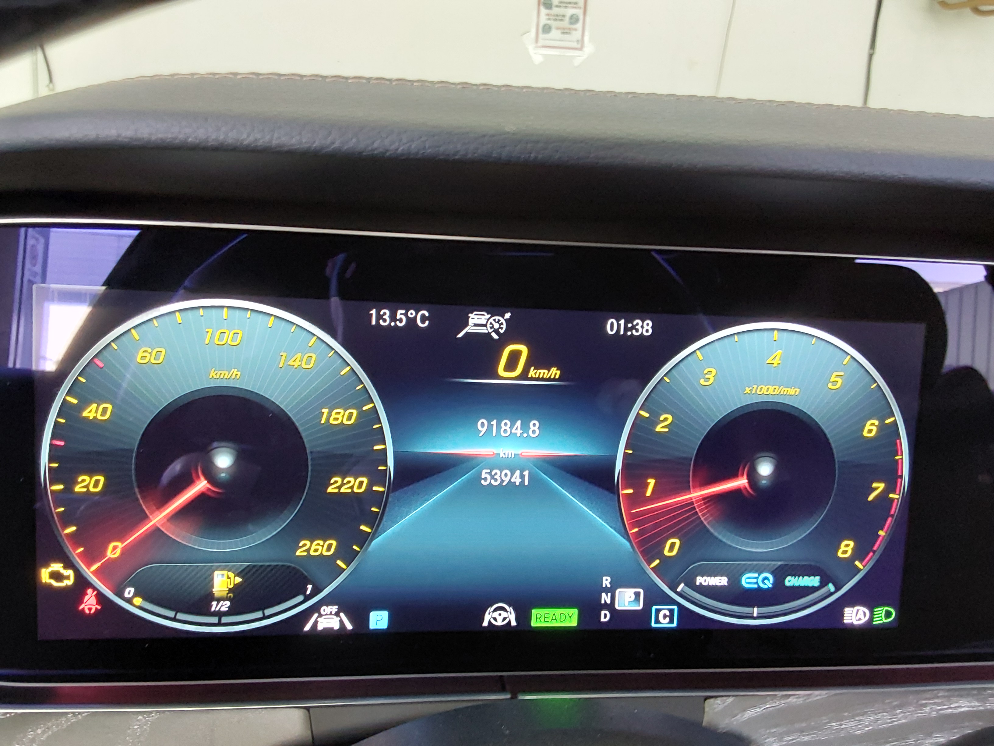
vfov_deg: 49.7
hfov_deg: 63.4
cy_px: 373
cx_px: 497
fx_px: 804
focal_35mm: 28
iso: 320
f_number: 1.9
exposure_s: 1/60
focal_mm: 2.91
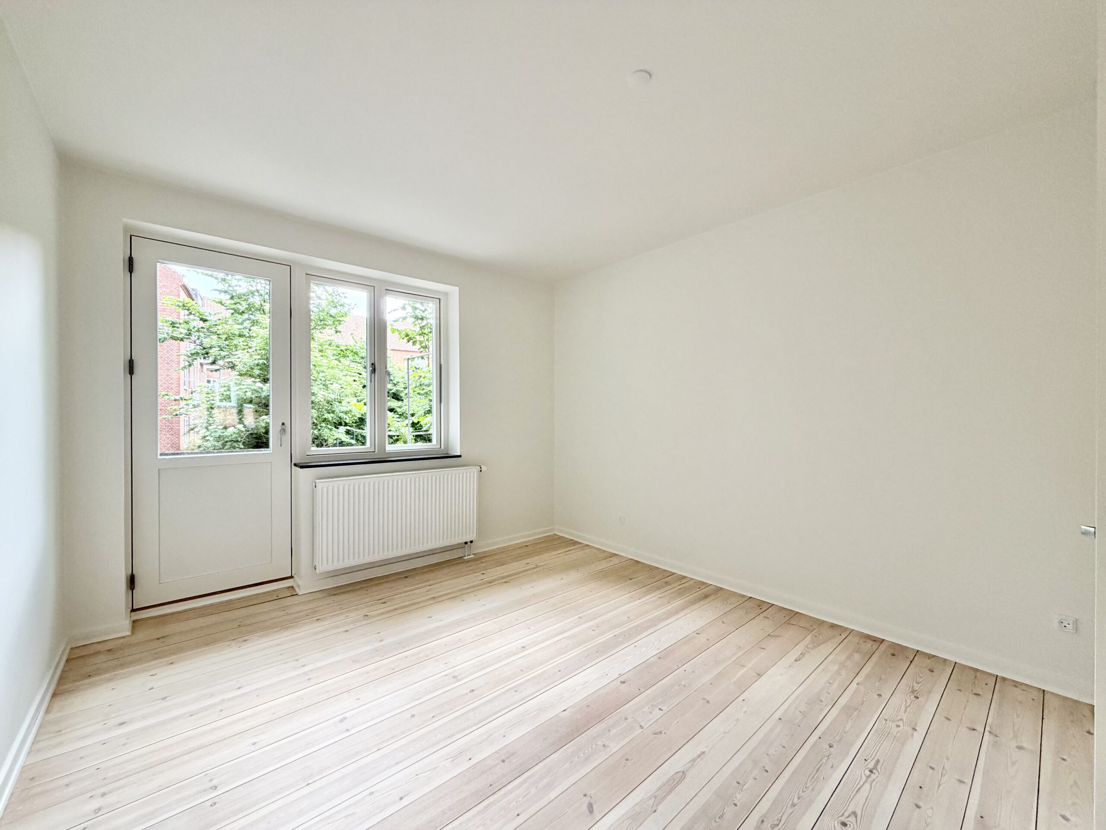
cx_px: 553
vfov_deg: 85.7
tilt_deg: +0.0
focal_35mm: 14
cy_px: 415
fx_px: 447
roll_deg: +0.1
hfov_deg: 102.1
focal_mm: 2.22
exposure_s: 1/121
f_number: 2.2
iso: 200
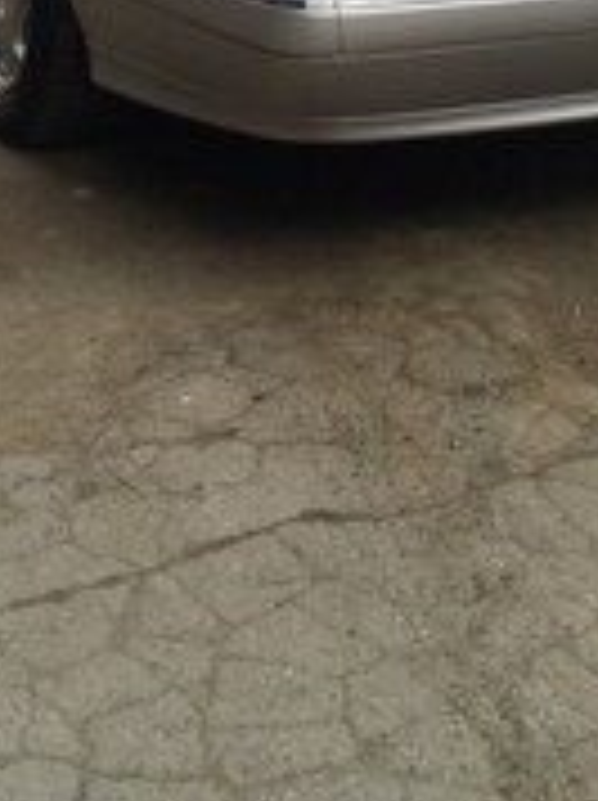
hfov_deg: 18.1
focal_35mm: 81
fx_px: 1870
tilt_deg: -9.9
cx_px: 378
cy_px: -279
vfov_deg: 21.5
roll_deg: +0.4
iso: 32
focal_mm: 4.15
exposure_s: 1/612
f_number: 2.2
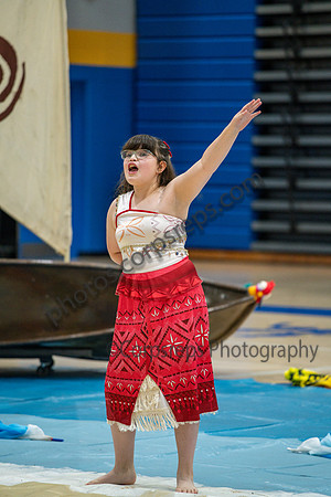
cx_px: 166
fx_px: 2758
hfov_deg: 6.9
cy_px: 248
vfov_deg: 10.3
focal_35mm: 200
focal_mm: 200
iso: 4000
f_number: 4
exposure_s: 1/500
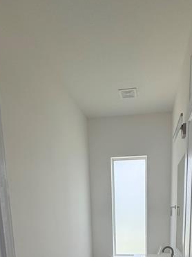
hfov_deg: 47.6
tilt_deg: -9.8
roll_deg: +0.5
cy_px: 248
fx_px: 215
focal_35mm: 29
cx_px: 123
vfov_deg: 51.4
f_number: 2.2
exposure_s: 1/226
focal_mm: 2.22
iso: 64
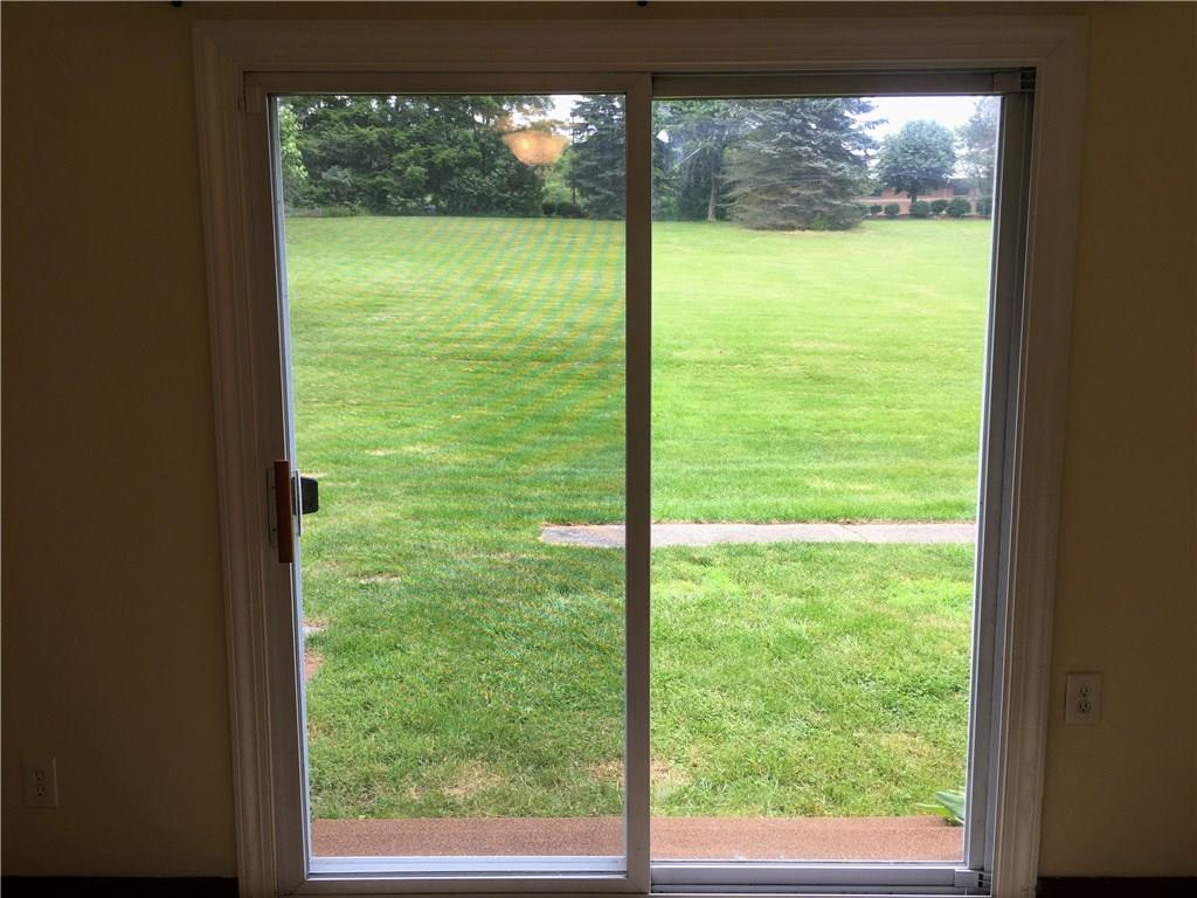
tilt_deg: -9.1
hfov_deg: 61.7
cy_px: 449
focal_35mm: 29
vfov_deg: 48.2
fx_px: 1003
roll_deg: -0.1
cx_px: 598
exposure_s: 1/141
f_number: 2.2
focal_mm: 4.15
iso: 25
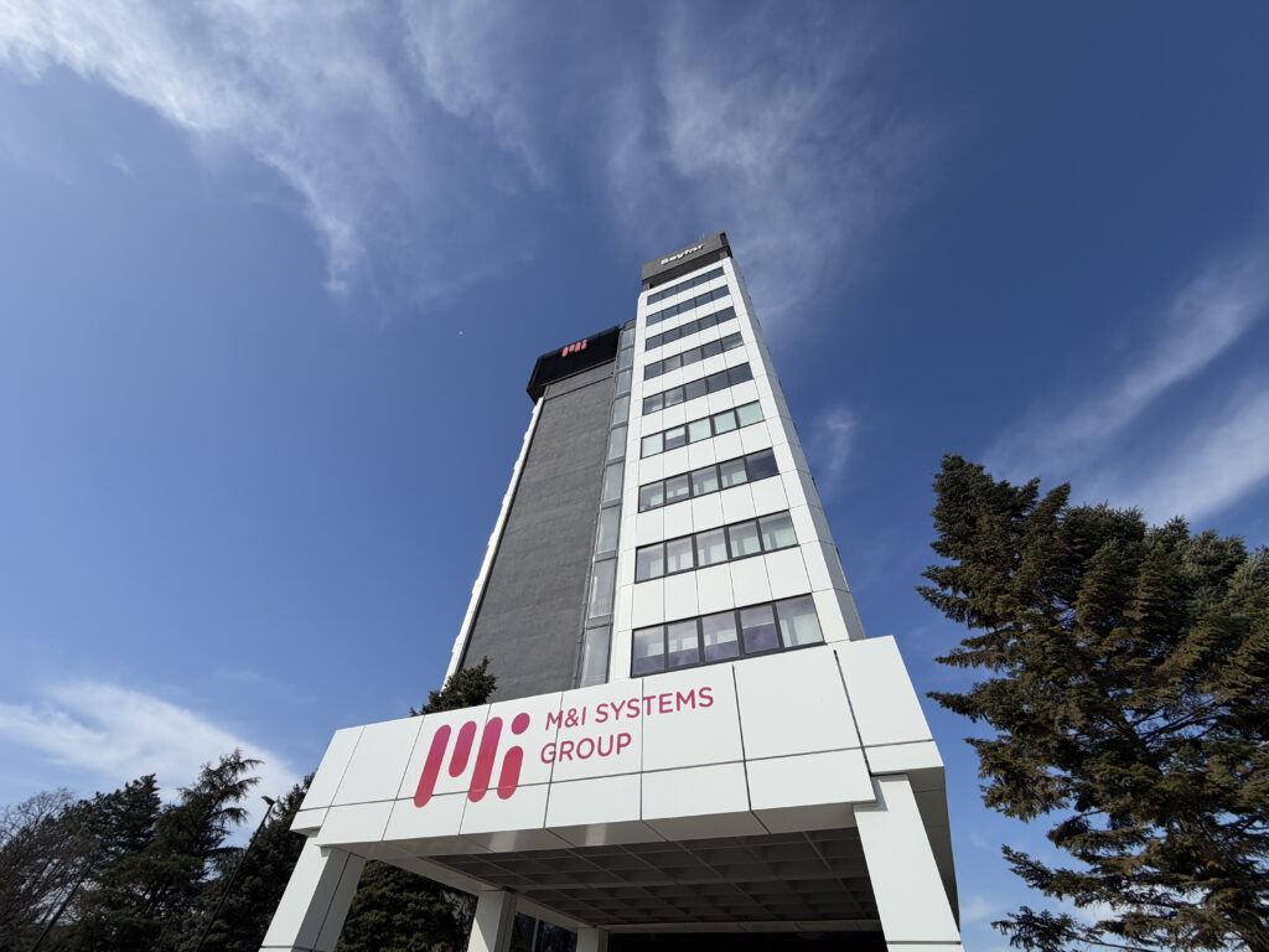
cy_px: 476
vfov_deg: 85.7
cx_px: 634
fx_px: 513
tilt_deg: +48.5
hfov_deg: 102.1
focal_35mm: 14
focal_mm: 2.22
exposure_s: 1/1167
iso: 20
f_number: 2.2
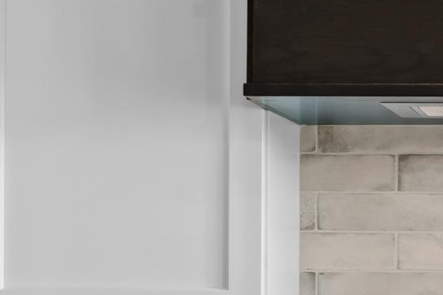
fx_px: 3187
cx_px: 633
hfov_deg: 7.8
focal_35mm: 259
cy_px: 392
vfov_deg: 5.3
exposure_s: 1/40
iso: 500
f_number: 4.5
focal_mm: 71
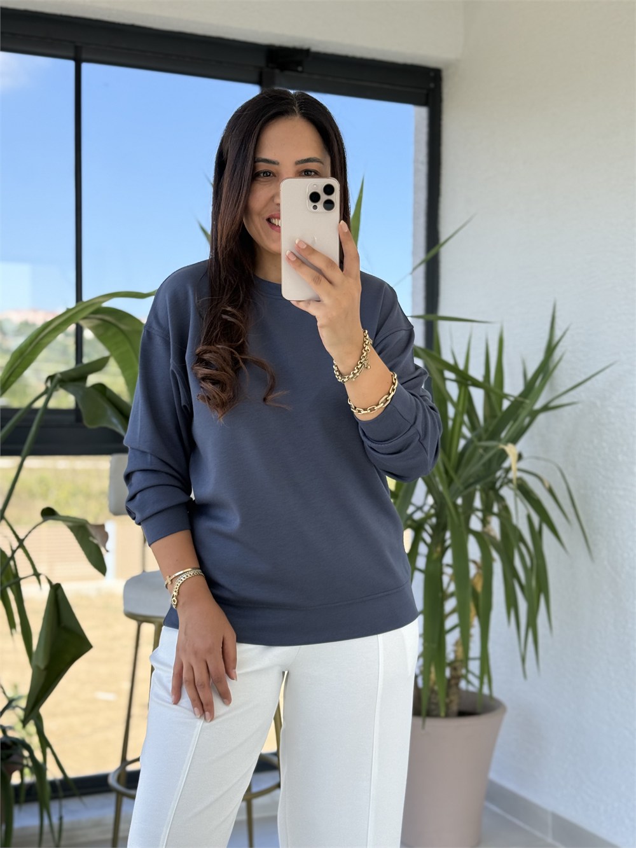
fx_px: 1176
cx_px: 318
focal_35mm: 48
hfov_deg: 30.3
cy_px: 424
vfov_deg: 39.7
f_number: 1.78
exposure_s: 1/687
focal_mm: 6.76
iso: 100
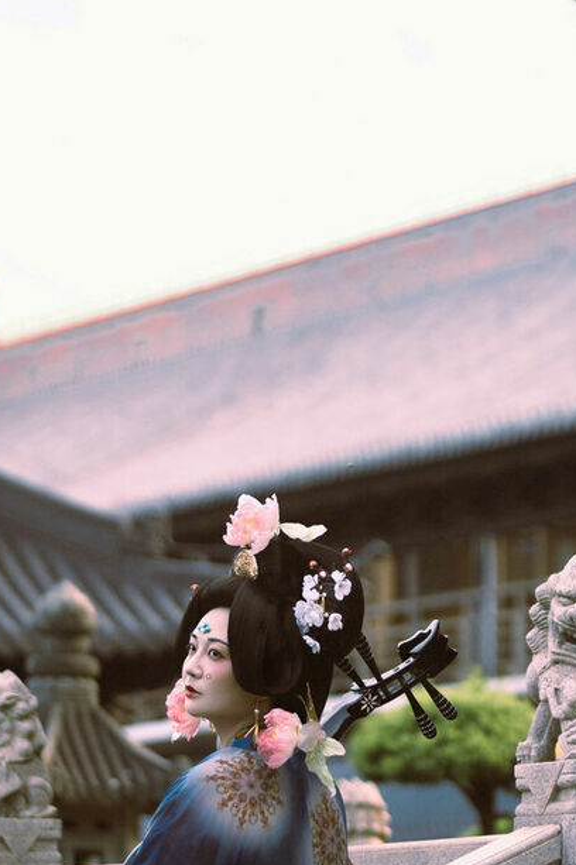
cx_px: 545
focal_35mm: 252
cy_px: 626
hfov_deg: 5.4
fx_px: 6054
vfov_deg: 8.2
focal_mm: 98
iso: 500
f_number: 2.8
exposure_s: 1/1000
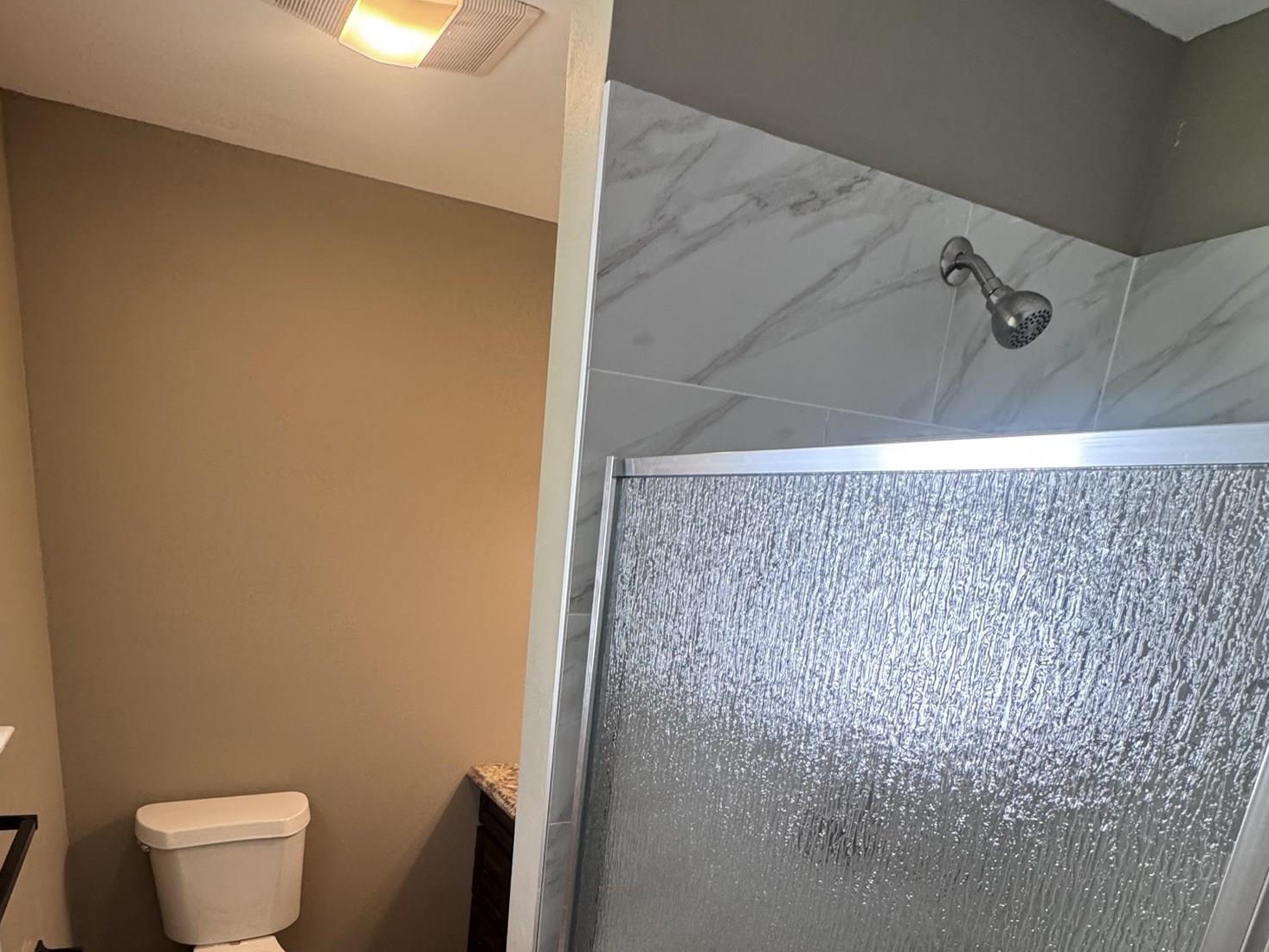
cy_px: 740
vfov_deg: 57.3
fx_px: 807
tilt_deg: -12.7
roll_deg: -1.5
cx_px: 525
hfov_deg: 75.7
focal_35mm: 22
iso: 320
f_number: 2.2
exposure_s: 1/120
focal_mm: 2.22
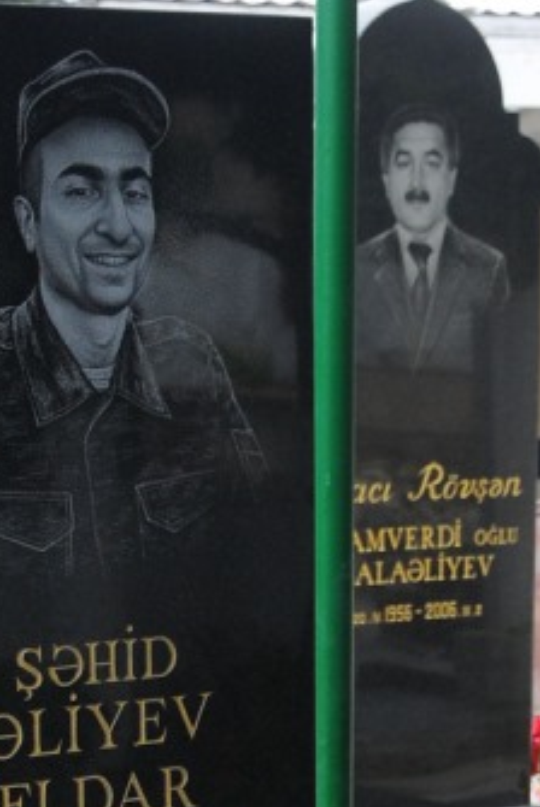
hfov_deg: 14.7
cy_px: 846
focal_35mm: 93
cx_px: 240
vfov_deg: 21.0
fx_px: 2088
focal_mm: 26
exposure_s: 1/100
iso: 400
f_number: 4
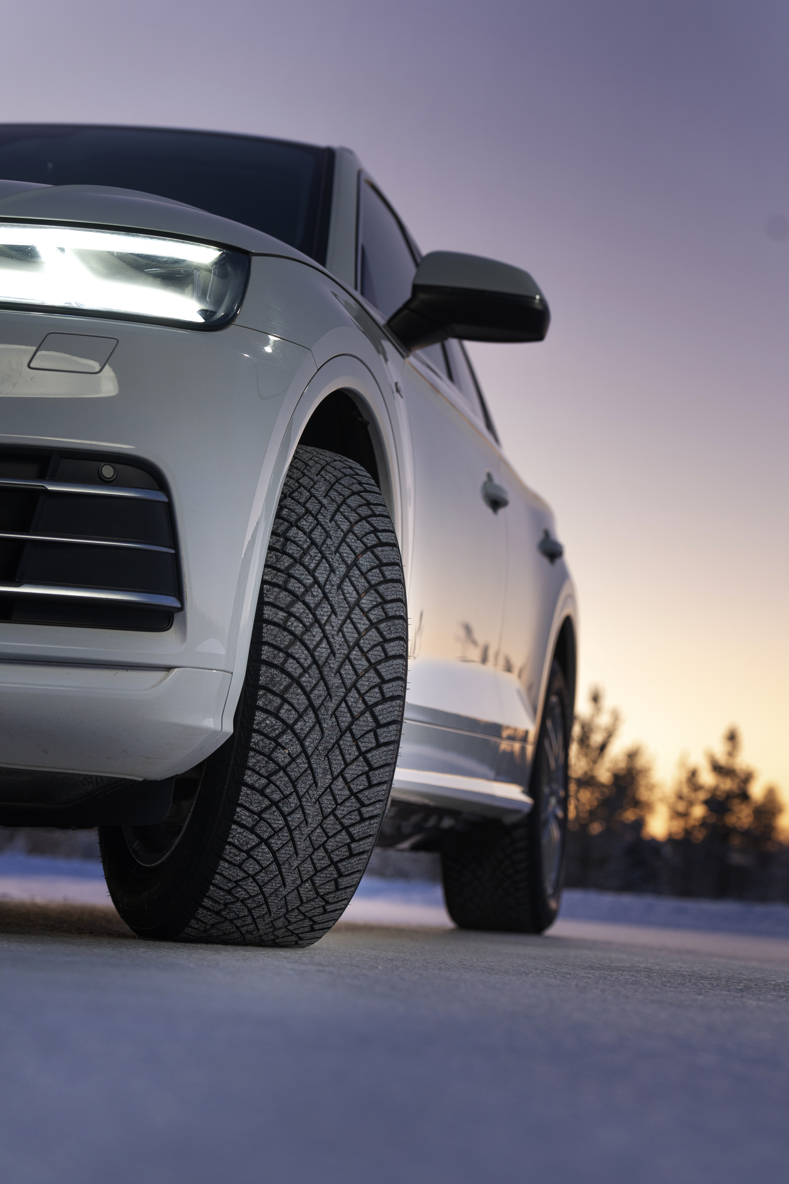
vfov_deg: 27.7
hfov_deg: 18.7
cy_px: 605
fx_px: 2400
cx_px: 391
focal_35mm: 73
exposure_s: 1/80
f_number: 4.5
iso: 640
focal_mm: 70
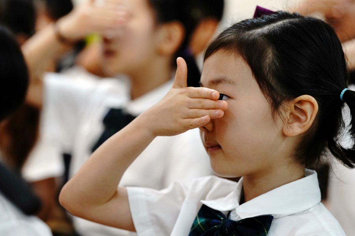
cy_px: 118
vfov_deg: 11.2
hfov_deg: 16.8
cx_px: 178
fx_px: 1203
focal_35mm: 122
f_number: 4.5
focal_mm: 122
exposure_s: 1/160
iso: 2000
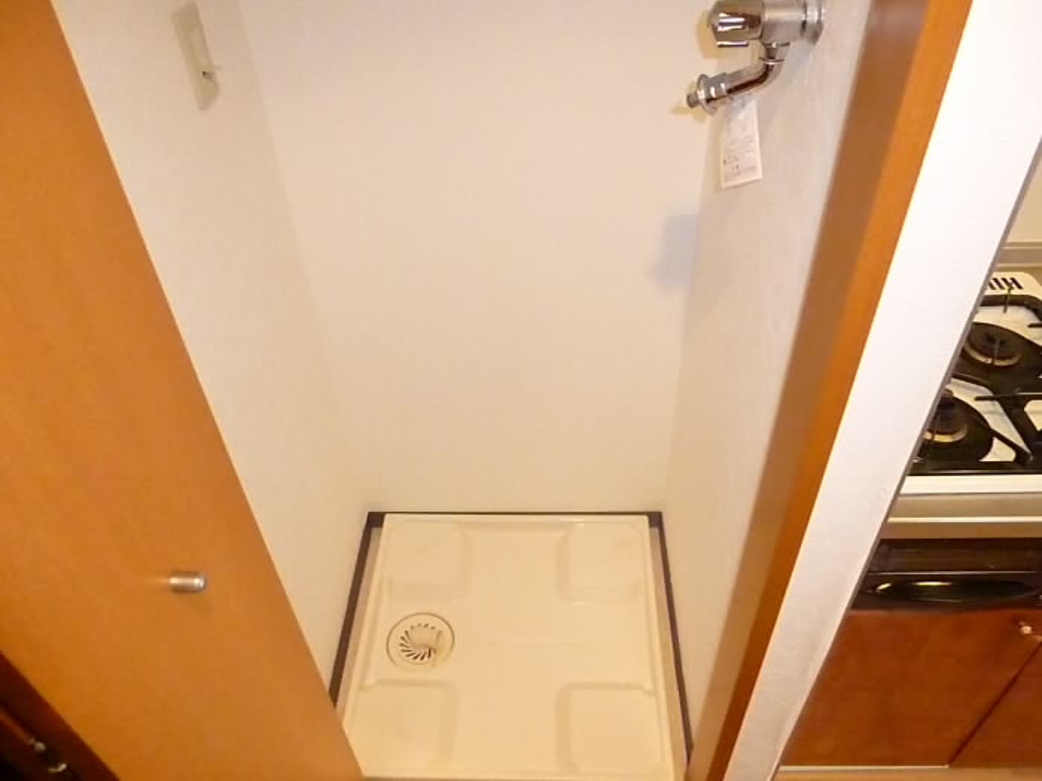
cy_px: 390
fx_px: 753
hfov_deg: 69.4
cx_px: 521
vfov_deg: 54.9
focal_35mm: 25
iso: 1600
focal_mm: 4.5
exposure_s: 1/80
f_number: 3.1
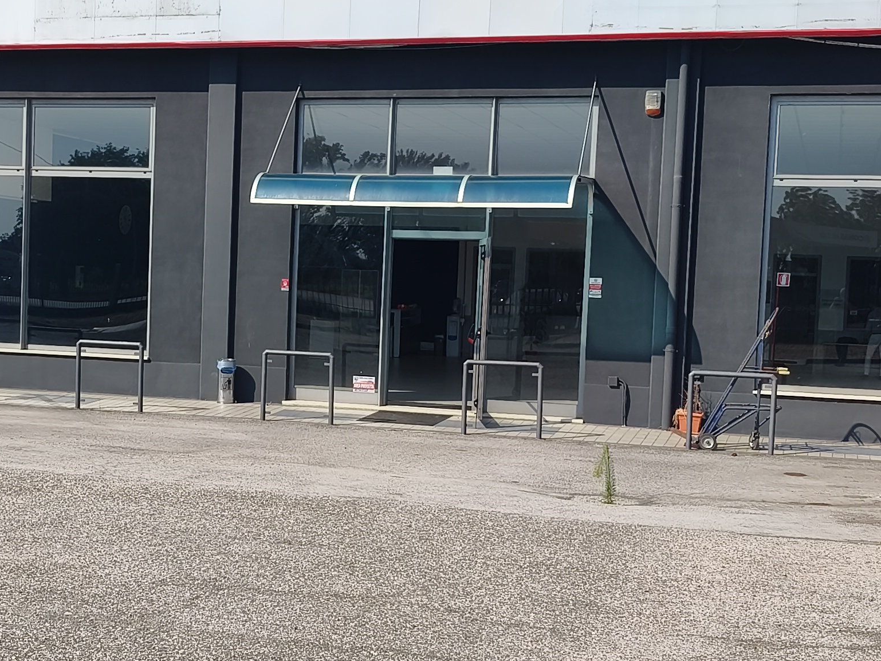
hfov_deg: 31.4
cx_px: 273
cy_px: 361
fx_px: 1553
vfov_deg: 24.0
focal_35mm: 61
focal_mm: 6.06
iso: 50
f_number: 1.7
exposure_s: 1/981
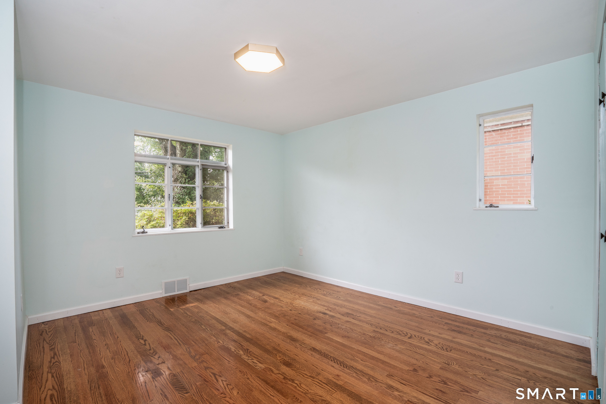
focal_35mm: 16
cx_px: 303
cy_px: 202
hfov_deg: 96.7
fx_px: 269
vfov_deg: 73.8
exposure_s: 1/30
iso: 400
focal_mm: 16
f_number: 11
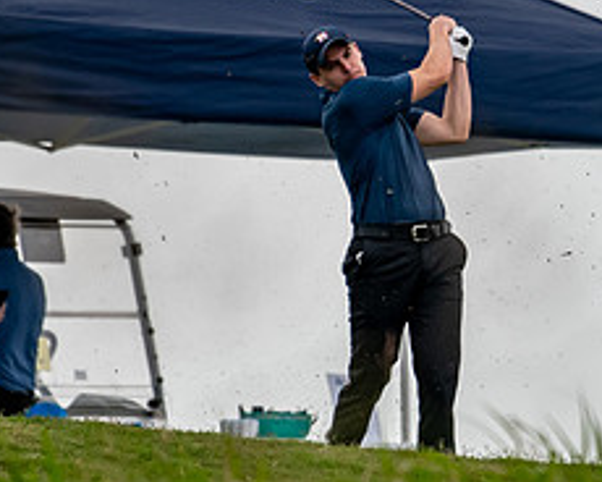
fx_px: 24641
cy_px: 185
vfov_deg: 1.1
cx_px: 492
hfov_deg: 1.4
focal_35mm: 1383
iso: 360
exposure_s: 1/2000
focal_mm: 390
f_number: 5.6
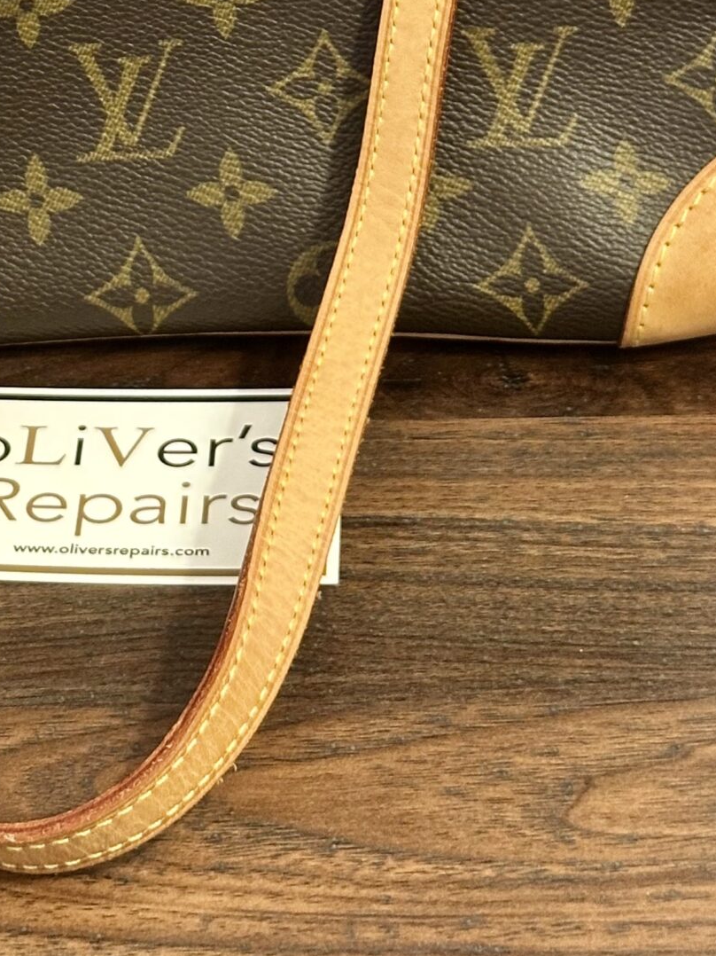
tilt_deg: -30.9
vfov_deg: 16.8
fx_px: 3145
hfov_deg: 12.9
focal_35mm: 114
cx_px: 120
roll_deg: +4.2
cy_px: -47
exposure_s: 1/50
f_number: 1.78
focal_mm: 6.86
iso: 250
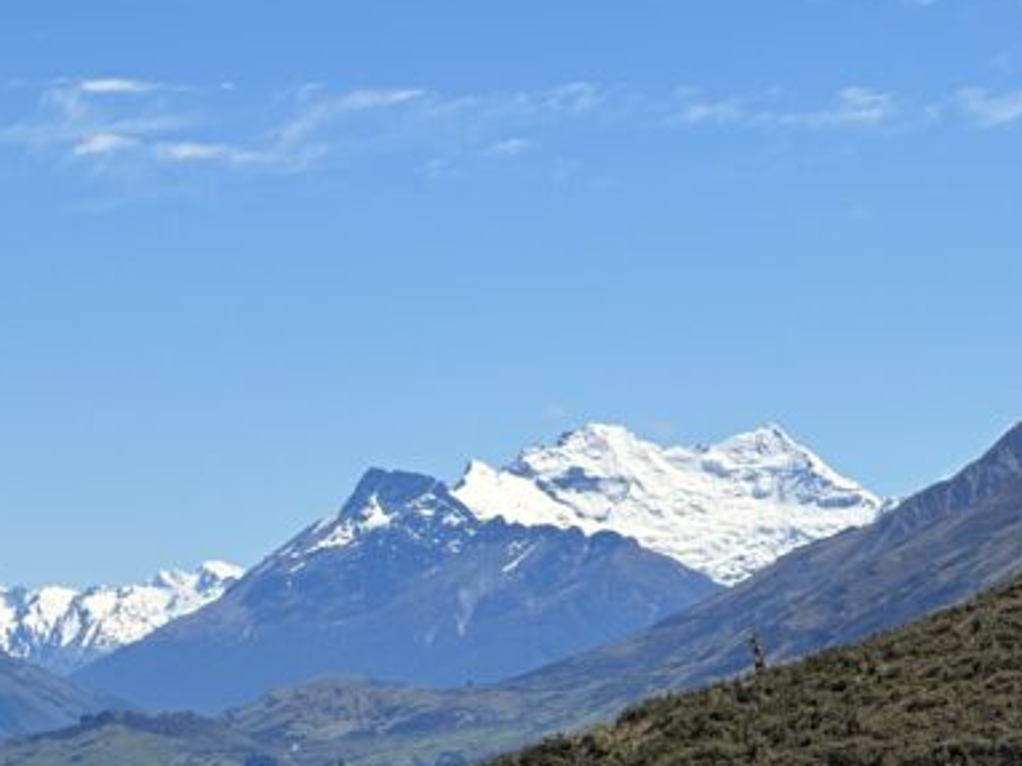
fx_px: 6080
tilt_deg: +2.8
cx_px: -227
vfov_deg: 7.2
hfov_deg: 9.5
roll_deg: +0.2
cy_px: 496
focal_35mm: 206
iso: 32
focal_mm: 9
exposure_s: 1/1206
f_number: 2.8
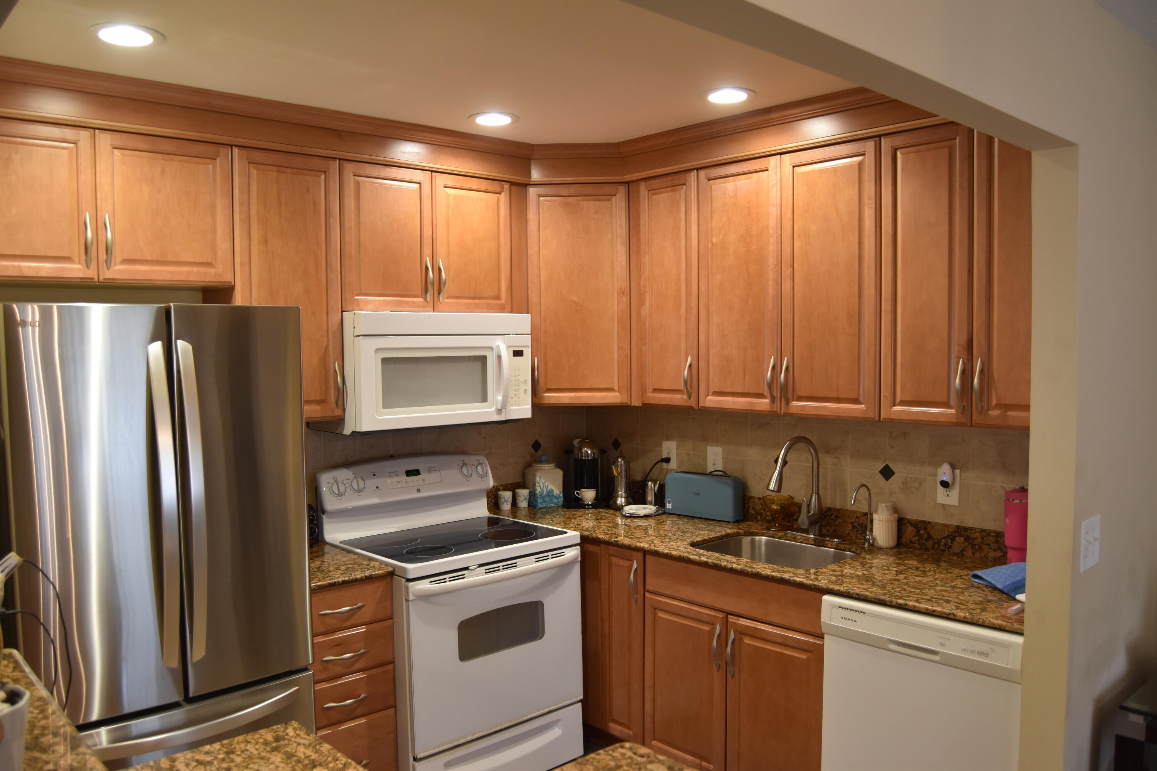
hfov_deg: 67.4
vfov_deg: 47.9
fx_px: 868
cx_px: 578
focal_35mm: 27
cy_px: 386
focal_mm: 18
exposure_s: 1/60
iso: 560
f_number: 4
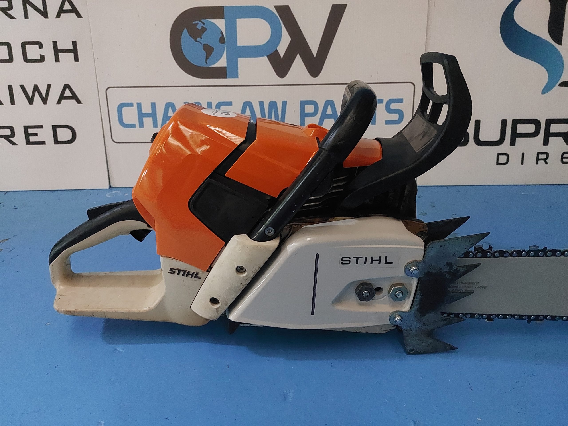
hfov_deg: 71.6
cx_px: 284
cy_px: 213
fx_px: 394
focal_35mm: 24
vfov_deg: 56.8
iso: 1250
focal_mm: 5.23
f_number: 1.8
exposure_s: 1/24
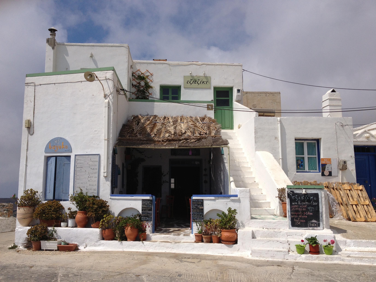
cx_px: 188
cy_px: 141
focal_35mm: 35
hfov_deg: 52.6
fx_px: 380
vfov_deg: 40.7
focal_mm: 4.28
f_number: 2.4
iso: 50
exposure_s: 1/4608
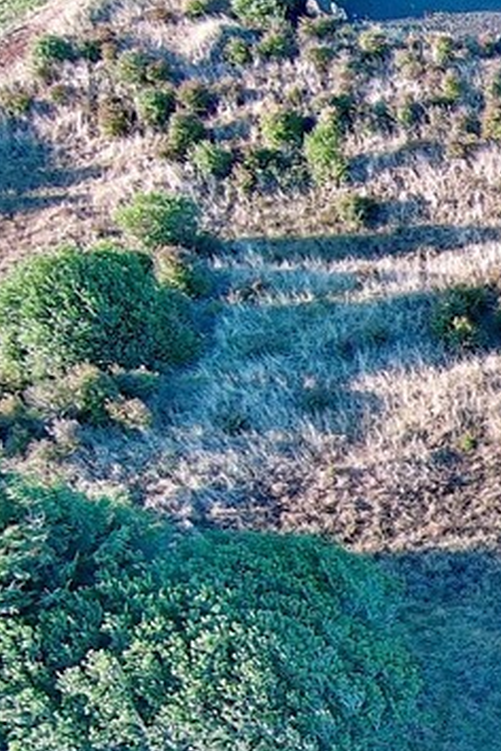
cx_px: 1349
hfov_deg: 8.6
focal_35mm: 139
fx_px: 2901
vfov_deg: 14.5
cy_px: 775
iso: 100
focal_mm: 10.57
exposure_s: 1/115
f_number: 2.8
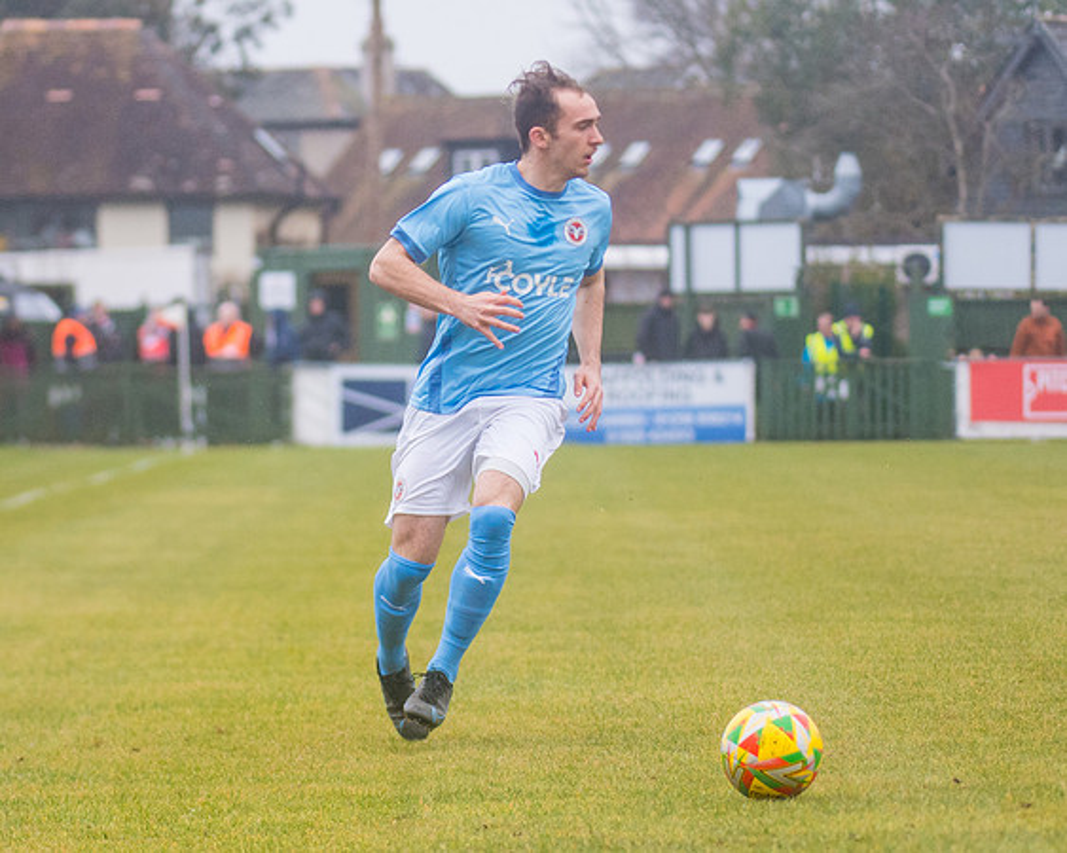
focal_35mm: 293
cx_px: 438
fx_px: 9245
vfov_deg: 5.3
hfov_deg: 6.6
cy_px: 474
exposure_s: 1/1600
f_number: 4
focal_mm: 170
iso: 1250
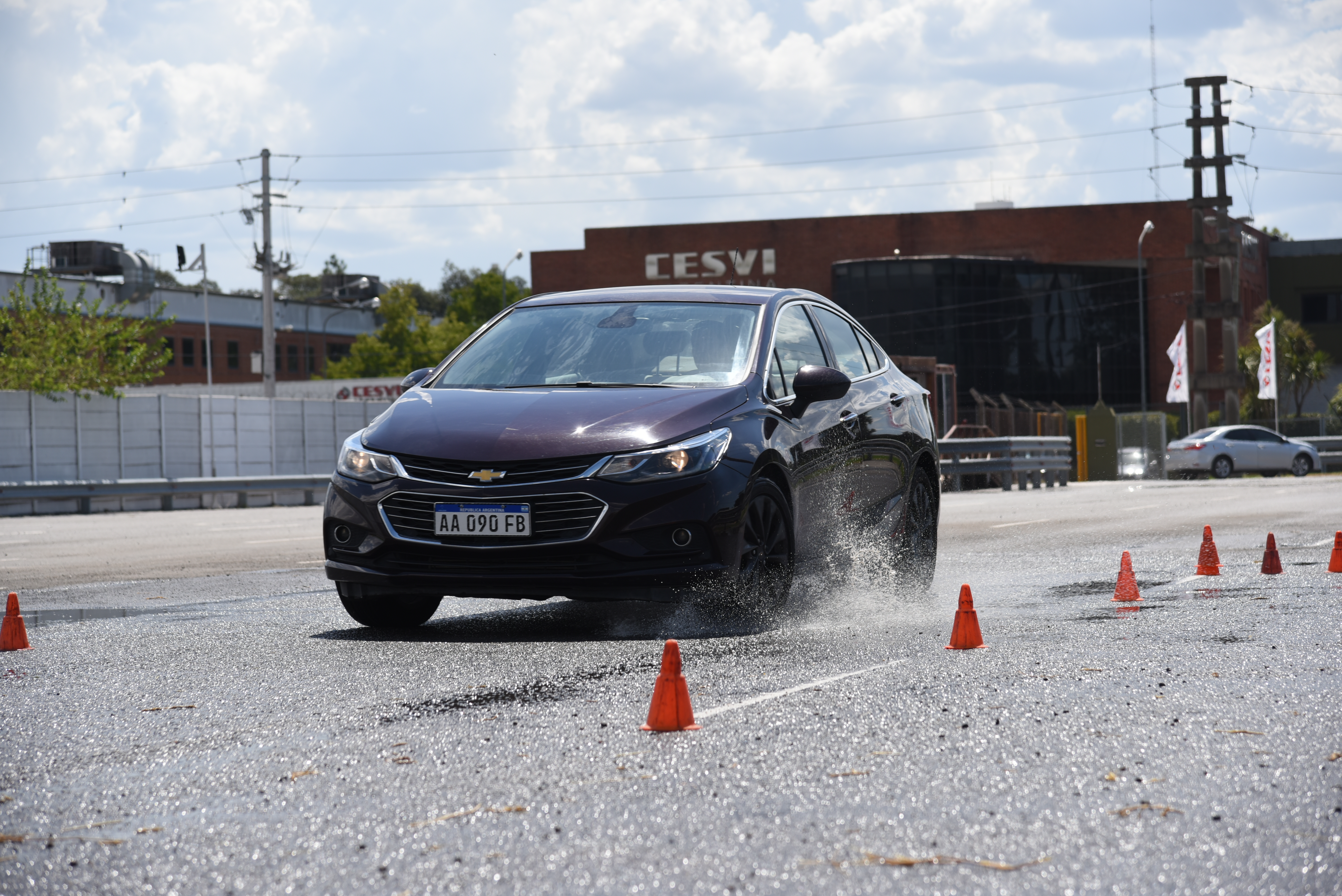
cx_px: 671
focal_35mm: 95
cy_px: 448
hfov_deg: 21.5
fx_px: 3543
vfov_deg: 14.4
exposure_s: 1/800
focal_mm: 95
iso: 100
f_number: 5
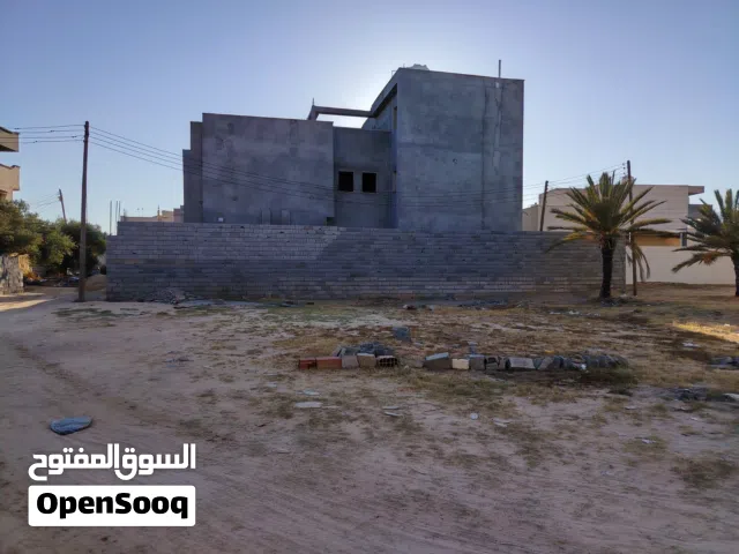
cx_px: 370
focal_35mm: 24
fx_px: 512
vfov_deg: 56.8
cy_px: 277
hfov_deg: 71.6
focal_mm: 5.25
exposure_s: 1/1421
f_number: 1.75
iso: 100
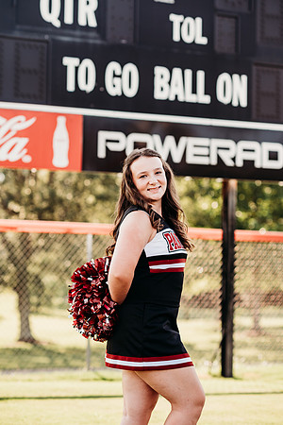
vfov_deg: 23.9
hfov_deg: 16.1
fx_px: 1002
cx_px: 142
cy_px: 212
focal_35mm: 85
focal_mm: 85
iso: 200
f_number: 2.8
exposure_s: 1/640
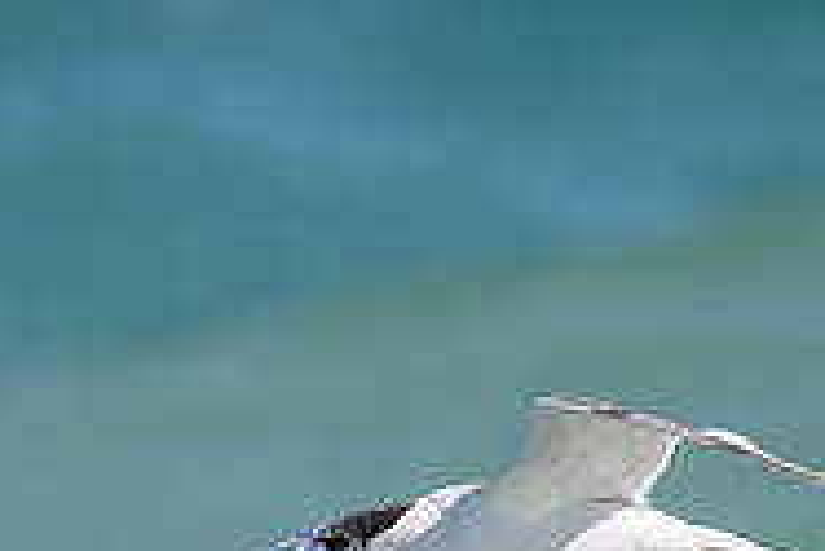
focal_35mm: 2551
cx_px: 318
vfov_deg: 0.5
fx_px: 58504
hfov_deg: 0.8
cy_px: 500
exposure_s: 1/3200
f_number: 4
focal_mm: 560
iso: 360
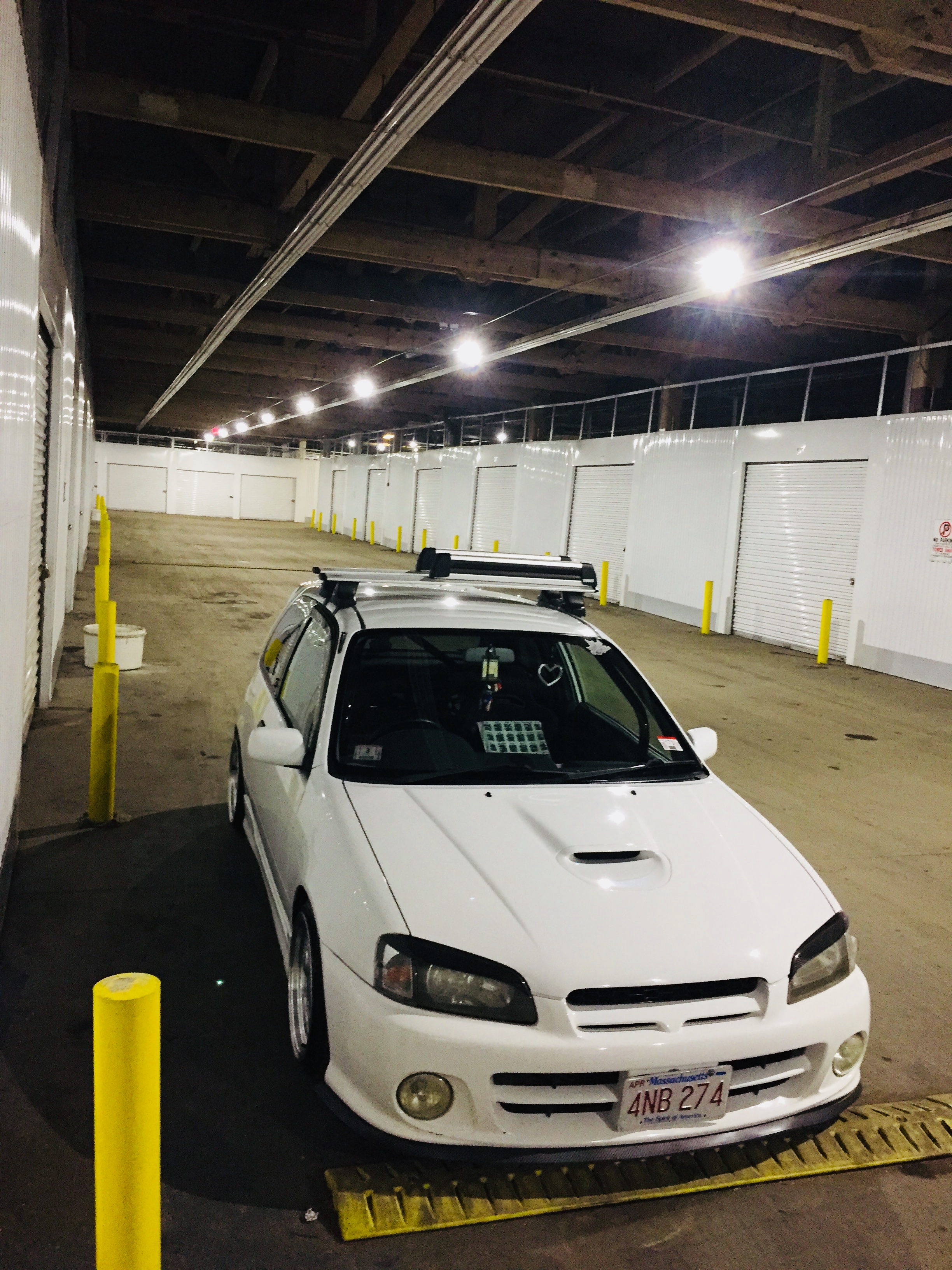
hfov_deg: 48.2
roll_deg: -3.9
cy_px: 635
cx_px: 476
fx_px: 1063
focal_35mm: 29
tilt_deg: -5.7
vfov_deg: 61.7
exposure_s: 1/24
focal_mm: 4.15
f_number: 2.2
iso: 250
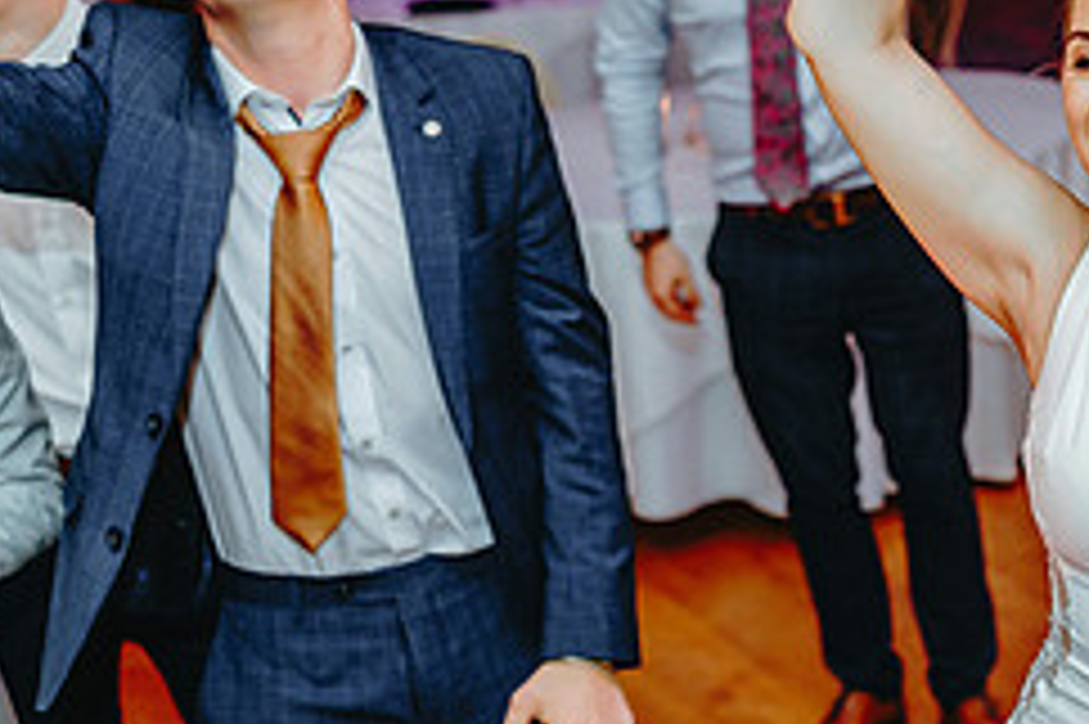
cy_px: 286
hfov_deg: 23.1
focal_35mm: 84
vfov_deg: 16.2
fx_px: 2539
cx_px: 1130
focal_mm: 35
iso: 1250
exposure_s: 1/250
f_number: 2
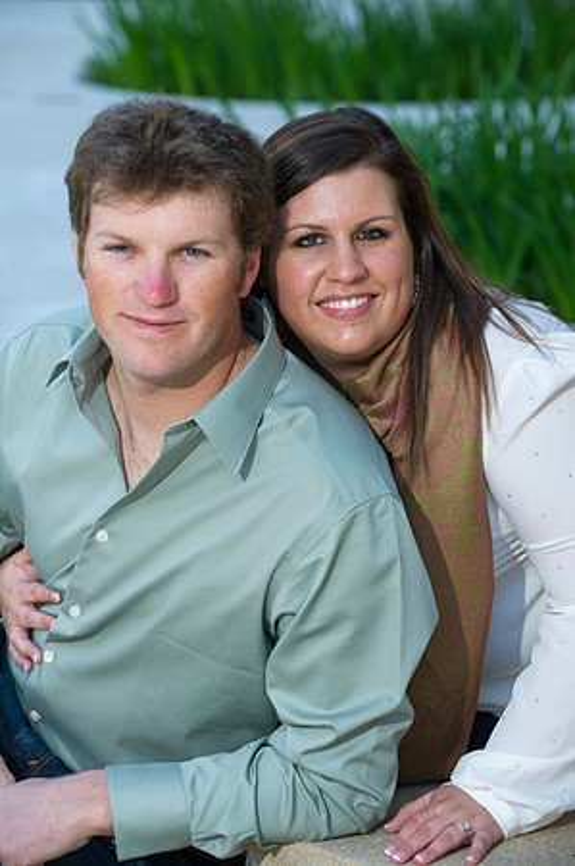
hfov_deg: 10.1
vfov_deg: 15.2
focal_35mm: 135
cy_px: 433
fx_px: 3242
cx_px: 288
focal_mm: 135
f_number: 5
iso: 400
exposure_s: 1/100
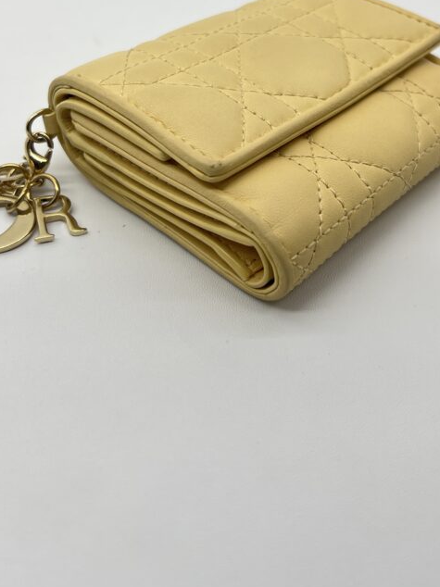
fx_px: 712
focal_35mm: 42
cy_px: 141
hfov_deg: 34.3
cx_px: 248
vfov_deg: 43.3
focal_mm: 5.7
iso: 40
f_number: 1.5
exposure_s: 1/242
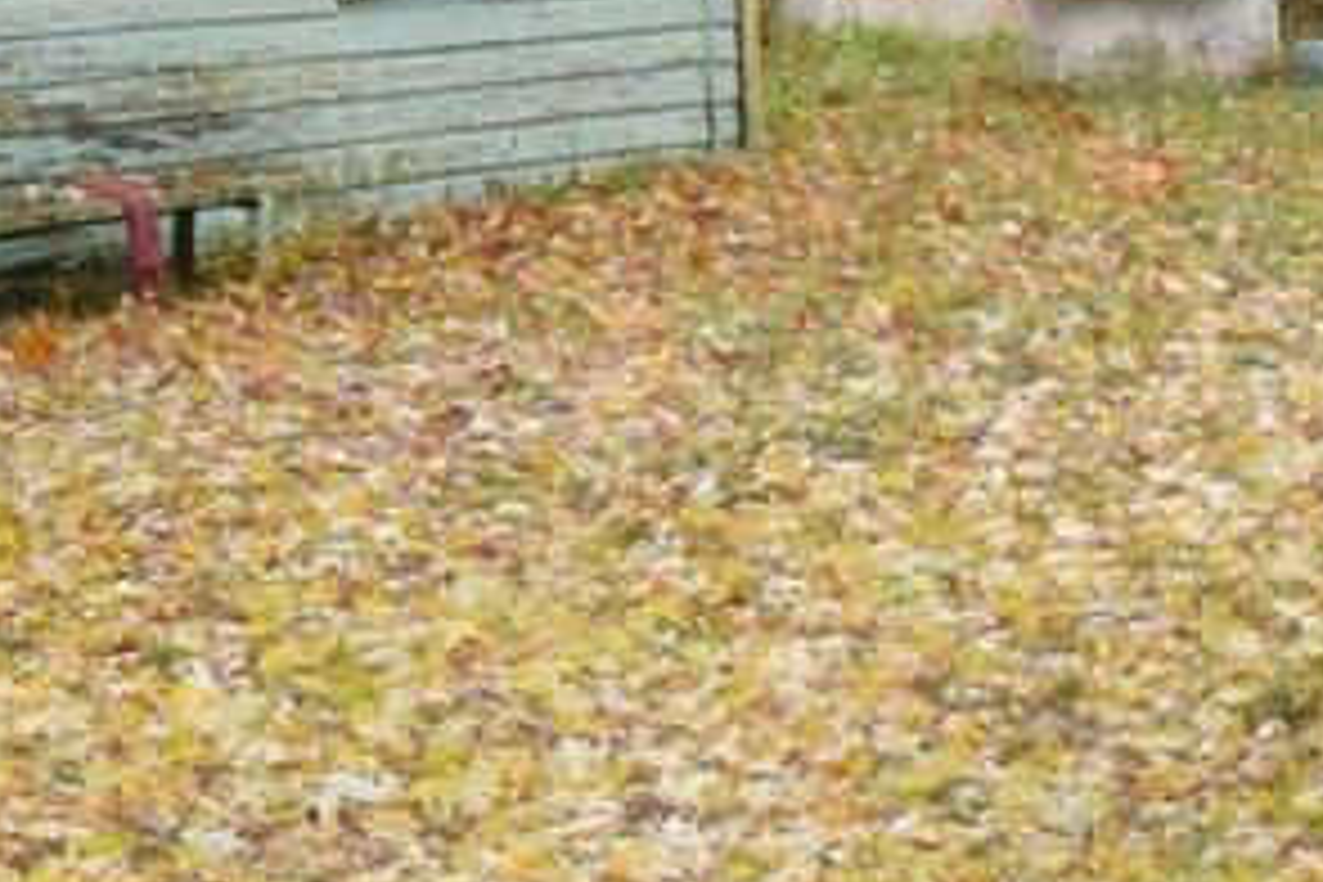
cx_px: -454
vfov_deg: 8.2
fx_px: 5990
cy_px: -583
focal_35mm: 163
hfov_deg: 12.2
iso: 400
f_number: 5.6
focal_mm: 20
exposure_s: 1/125
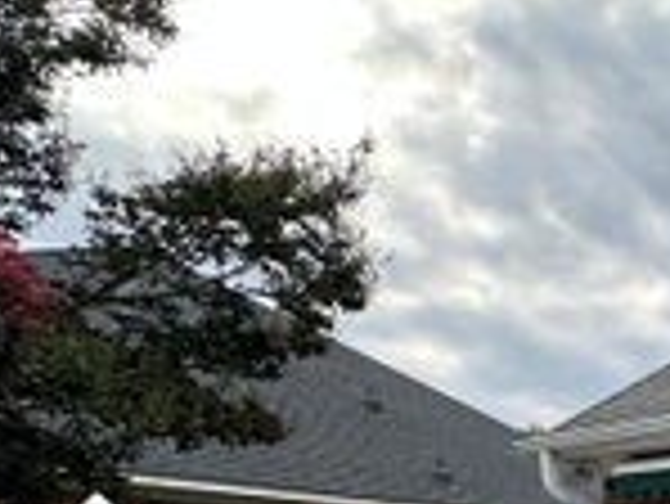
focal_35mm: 60
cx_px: 1149
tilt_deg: -0.1
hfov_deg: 22.3
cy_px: 639
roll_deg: +0.8
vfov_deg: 22.2
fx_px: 1162
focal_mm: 2.22
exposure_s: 1/99
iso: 80
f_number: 2.2
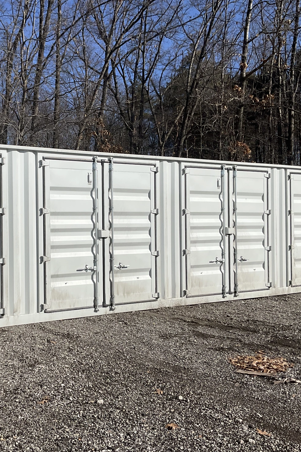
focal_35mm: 41
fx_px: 514
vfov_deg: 47.4
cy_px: 227
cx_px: 76
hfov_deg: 32.1
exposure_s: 1/4065
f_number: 1.8
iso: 25
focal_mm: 3
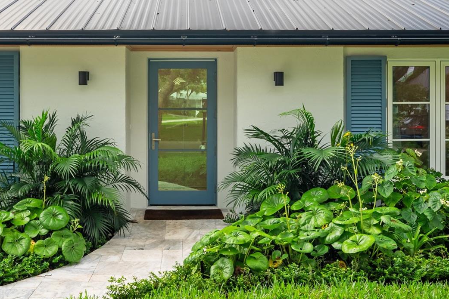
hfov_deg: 45.2
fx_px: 536
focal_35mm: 43
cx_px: 182
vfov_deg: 31.1
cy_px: 119
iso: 100
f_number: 9
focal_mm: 28
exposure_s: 1/5
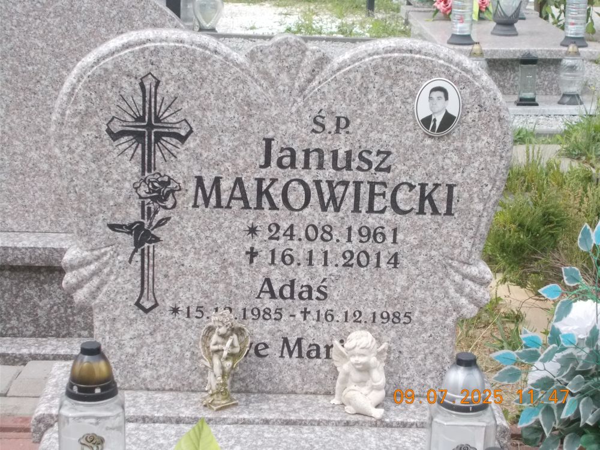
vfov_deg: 19.4
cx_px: 300
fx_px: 1317
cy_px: 225
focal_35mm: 76
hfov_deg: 25.7
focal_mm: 13.5
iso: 360
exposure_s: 1/500
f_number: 5.8
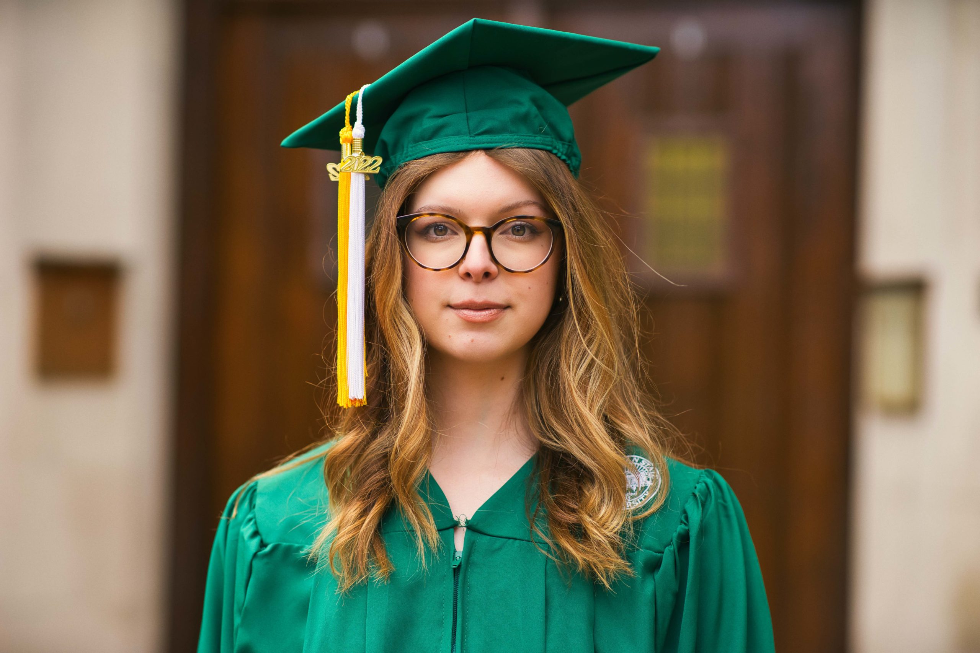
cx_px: 490
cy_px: 326
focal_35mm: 85
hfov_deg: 23.9
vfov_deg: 16.1
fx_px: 2314
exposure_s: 1/400
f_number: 2.2
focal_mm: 85
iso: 100
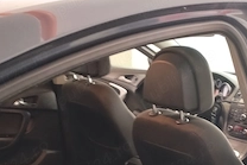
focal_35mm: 54
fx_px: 371
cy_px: 189
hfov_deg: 36.8
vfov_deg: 23.3
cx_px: 135
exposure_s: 1/25
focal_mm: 4.05
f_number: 1.8
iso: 1463
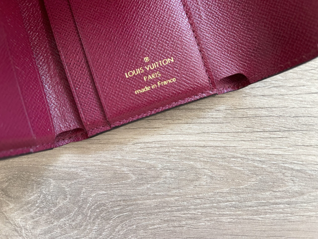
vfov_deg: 53.1
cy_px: 120
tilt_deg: -89.1
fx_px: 239
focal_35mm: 26
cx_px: 159
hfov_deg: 67.3
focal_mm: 5.1
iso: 250
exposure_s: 1/60
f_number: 1.6
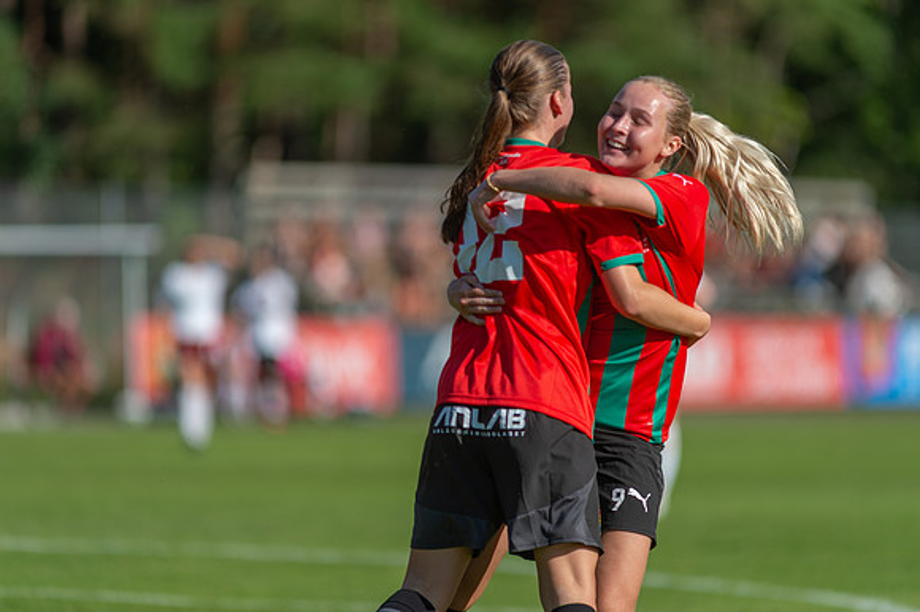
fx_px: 7662
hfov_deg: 6.9
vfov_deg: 4.6
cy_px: 306
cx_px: 460
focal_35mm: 300
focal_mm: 300
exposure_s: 1/1600
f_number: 3.2
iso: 100
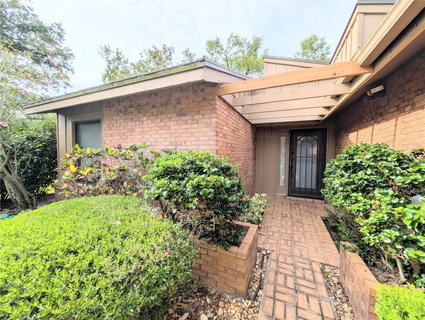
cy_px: 160
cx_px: 212
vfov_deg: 94.6
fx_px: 148
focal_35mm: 12
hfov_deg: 110.5
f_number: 1.7
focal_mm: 2.02
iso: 50
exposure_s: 1/4184
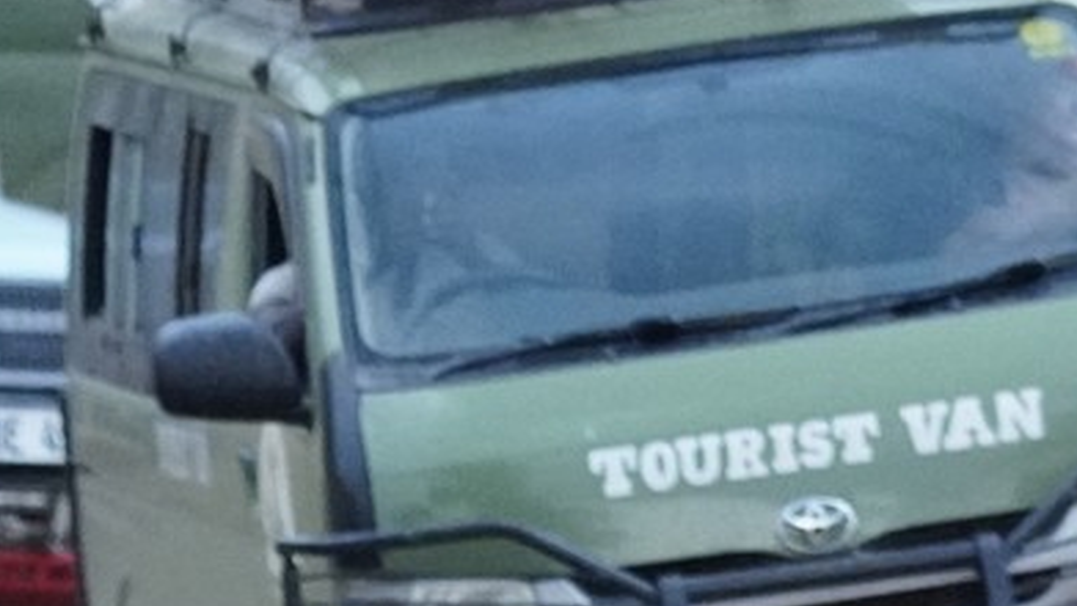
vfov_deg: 0.9
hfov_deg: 1.7
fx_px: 37213
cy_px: -603
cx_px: 1677
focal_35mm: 1303
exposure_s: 1/350
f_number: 5.6
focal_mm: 200
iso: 6400
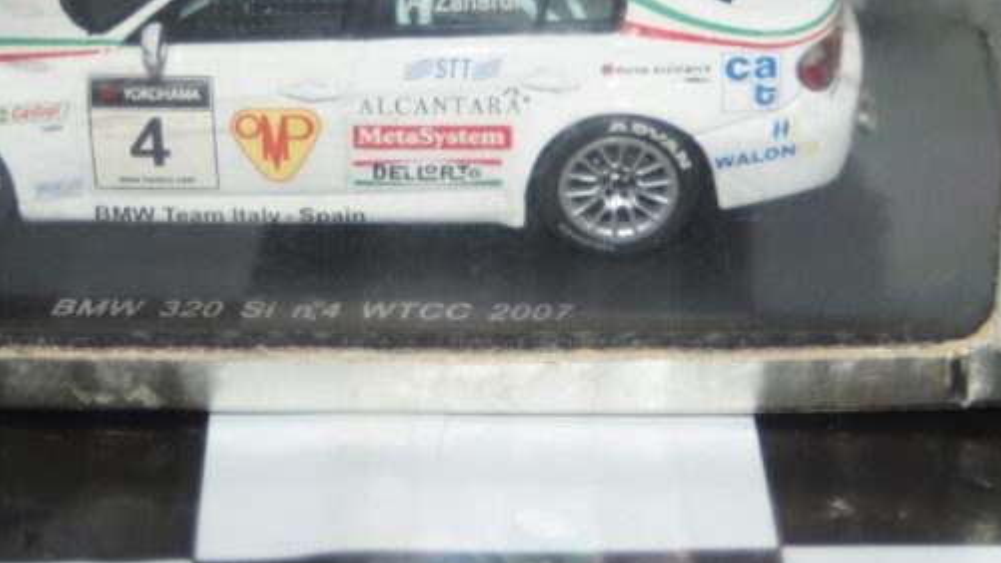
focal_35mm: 113
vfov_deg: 10.7
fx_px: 3000
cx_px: 531
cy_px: 285
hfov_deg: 18.9
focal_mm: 60
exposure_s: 1/80
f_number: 5.6
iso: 200
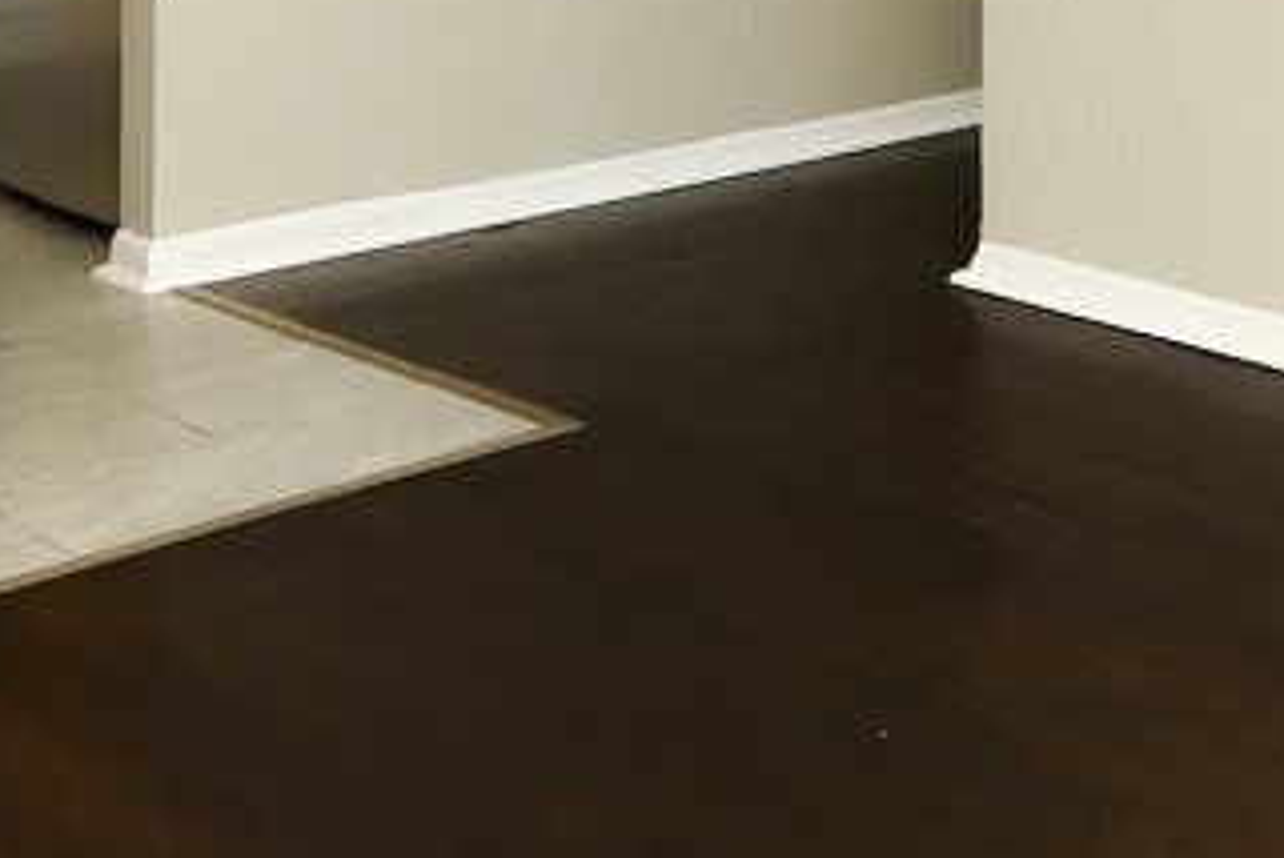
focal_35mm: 70
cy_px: -485
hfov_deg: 27.4
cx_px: 1240
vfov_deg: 17.3
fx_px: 2499
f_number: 8
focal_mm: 14
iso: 400
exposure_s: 1/125
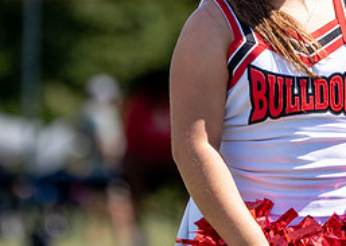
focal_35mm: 966
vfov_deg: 1.5
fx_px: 9483
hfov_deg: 2.1
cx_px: 278
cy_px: 26
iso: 200
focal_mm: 294
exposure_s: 1/1000
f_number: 5.6
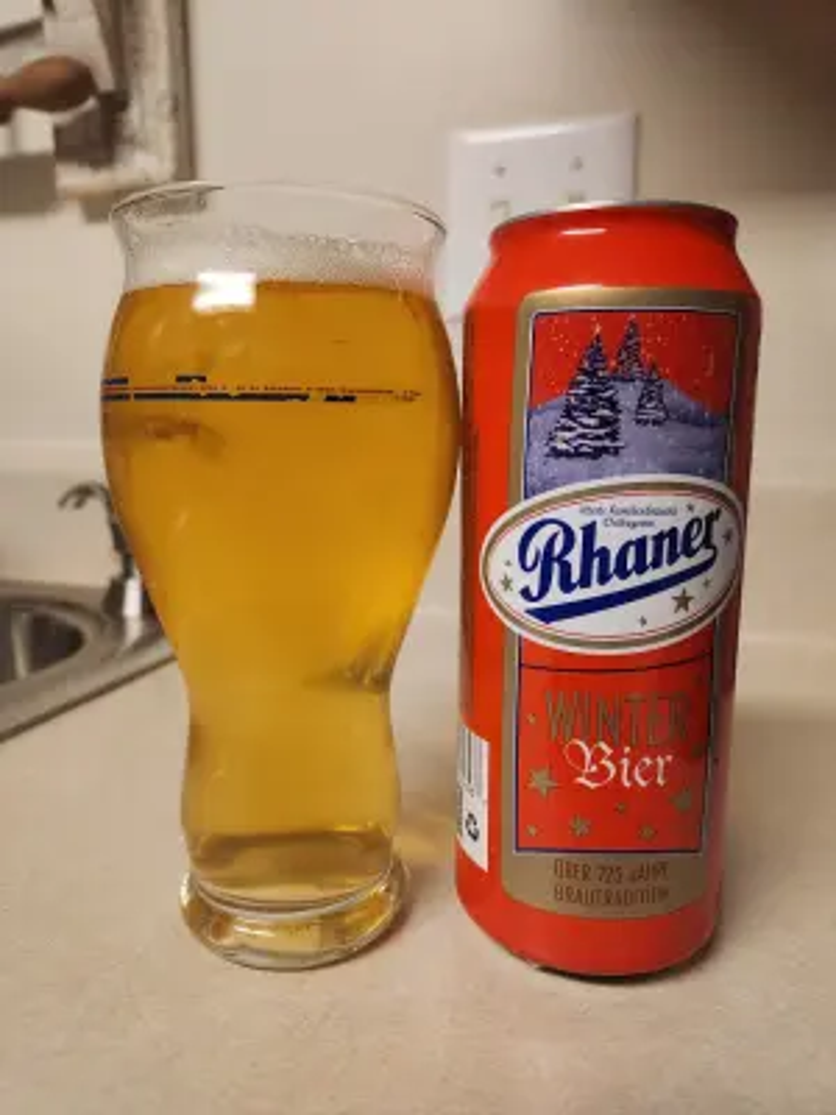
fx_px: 741
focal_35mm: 23
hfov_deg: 58.9
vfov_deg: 73.9
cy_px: 558
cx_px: 418
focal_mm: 5.4
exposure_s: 1/120
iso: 640
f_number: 1.8
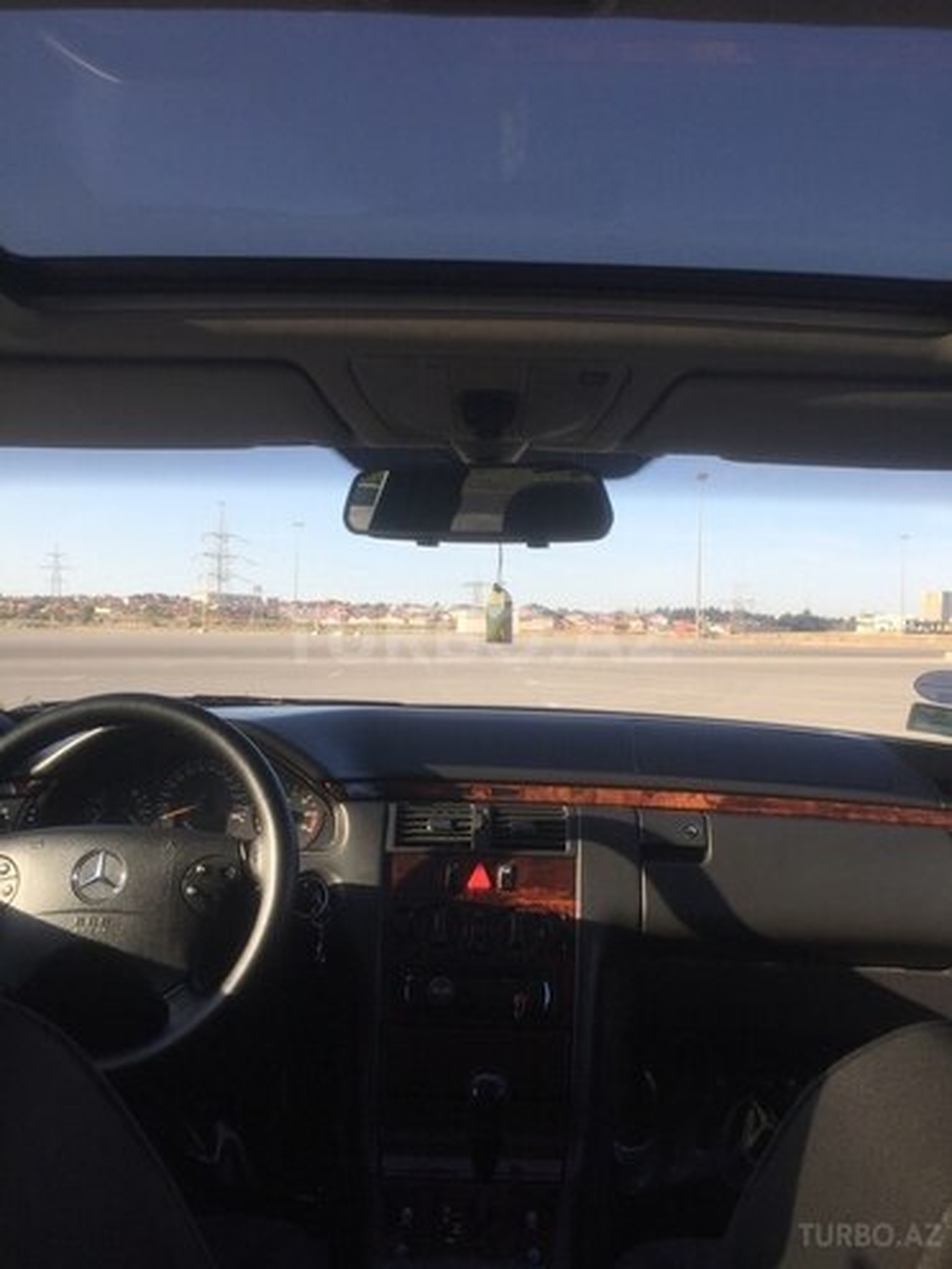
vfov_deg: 61.7
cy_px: 634
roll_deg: -1.3
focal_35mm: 29
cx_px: 476
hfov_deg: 48.2
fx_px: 1063
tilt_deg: +0.7
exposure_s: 1/599
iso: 32
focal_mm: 4.15
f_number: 2.2
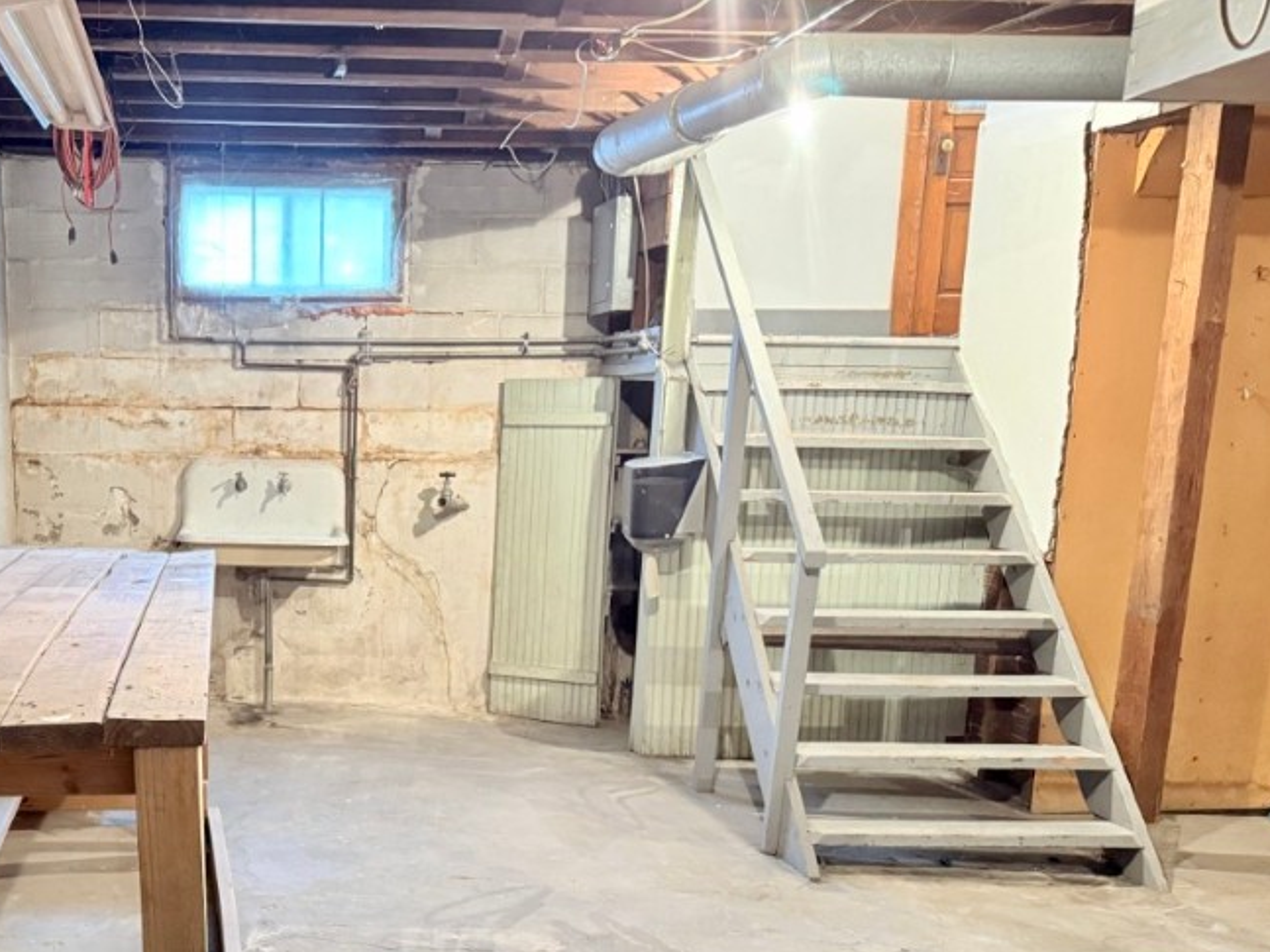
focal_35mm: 38
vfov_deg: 37.0
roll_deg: -0.4
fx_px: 1394
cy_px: 689
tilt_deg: -11.7
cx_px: 289
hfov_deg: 46.8
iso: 640
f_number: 1.78
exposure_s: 1/40
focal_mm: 6.76
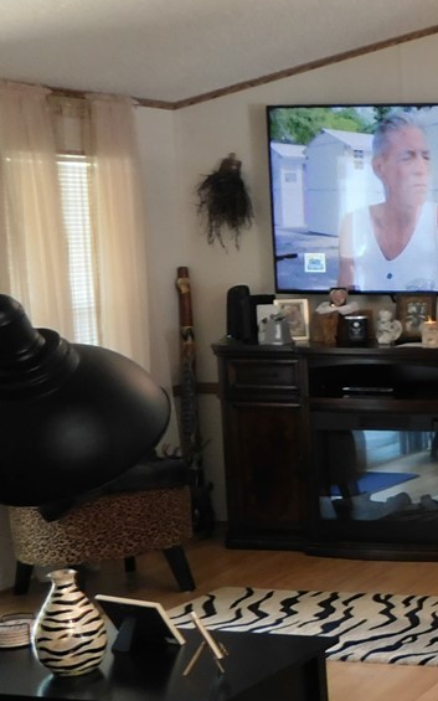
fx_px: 1318
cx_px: 814
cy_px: 392
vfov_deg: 29.8
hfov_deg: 15.8
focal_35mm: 69
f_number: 3
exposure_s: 1/30
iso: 125
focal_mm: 4
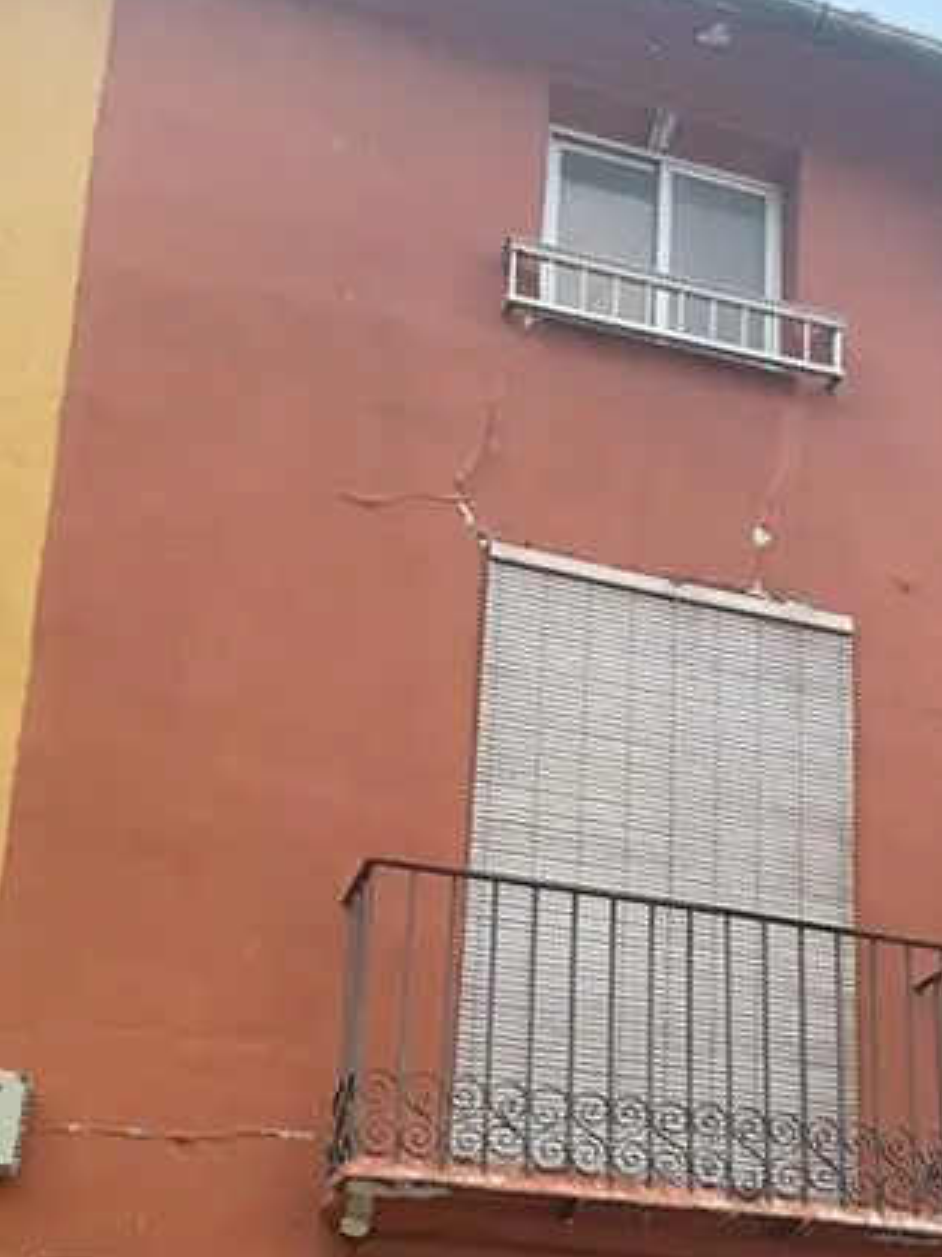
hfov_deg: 28.4
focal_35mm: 51
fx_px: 1851
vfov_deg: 36.3
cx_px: 609
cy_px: 998
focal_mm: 3
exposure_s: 1/186
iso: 16
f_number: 1.8
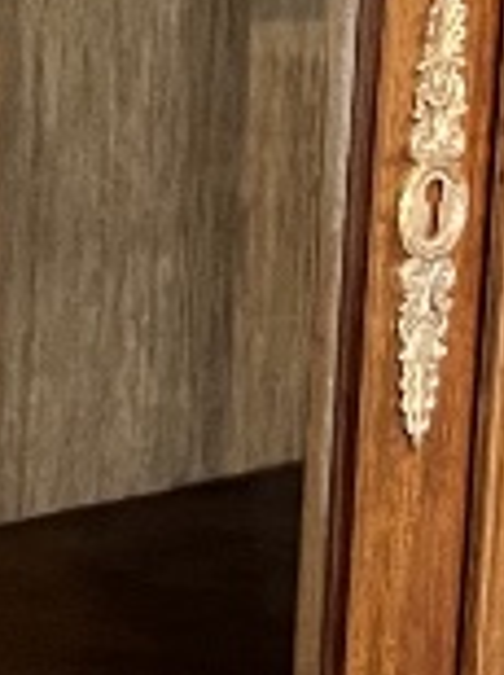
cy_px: 320
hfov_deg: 7.1
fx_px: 3952
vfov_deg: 9.8
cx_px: -394
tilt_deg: -9.6
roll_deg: -0.5
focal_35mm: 203
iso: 320
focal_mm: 5.1
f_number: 1.6
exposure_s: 1/50
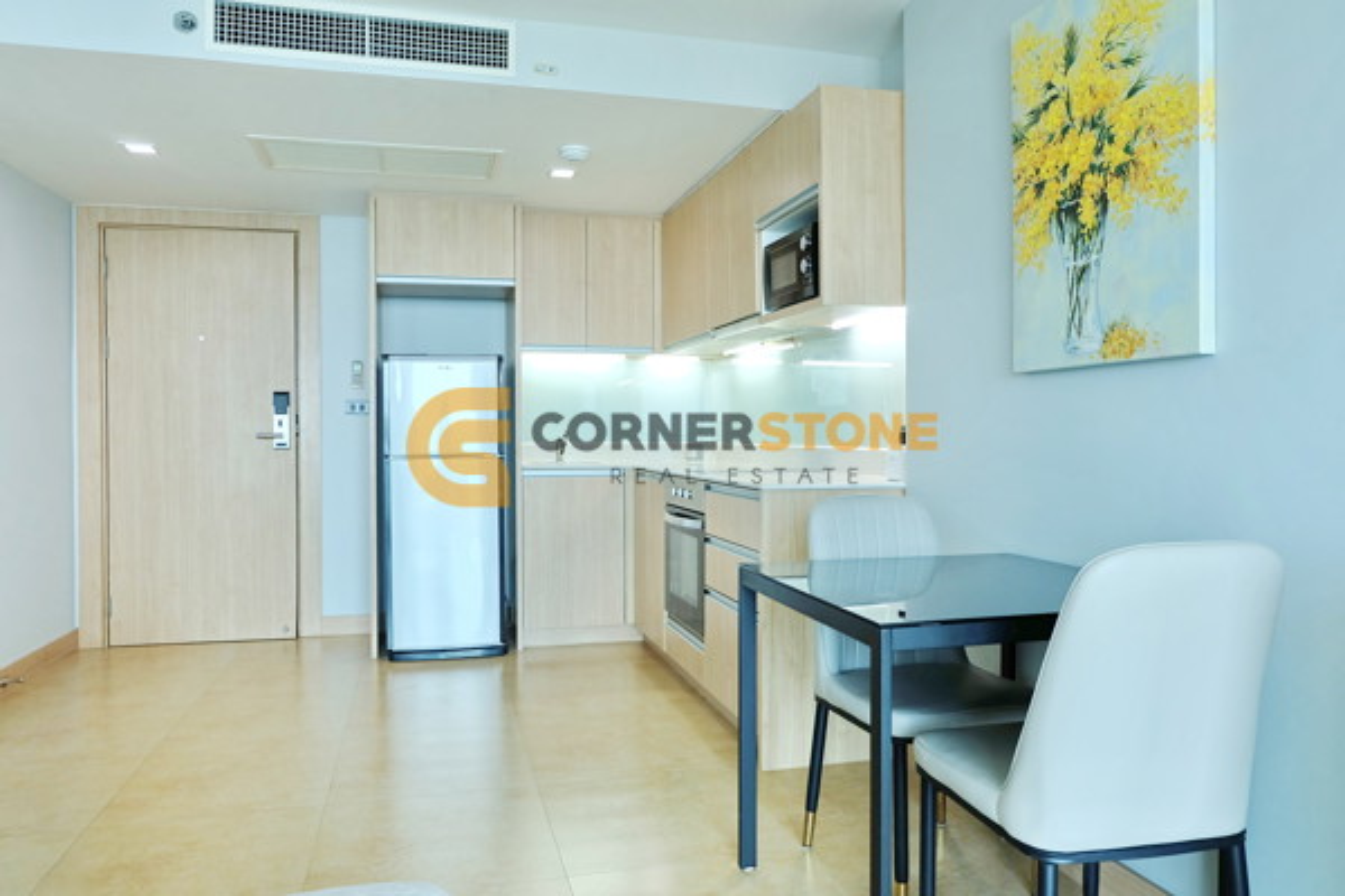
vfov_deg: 53.1
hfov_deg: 73.7
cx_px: 672
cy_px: 448
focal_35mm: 24
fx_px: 897
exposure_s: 1/50
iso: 200
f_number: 3.5
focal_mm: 16
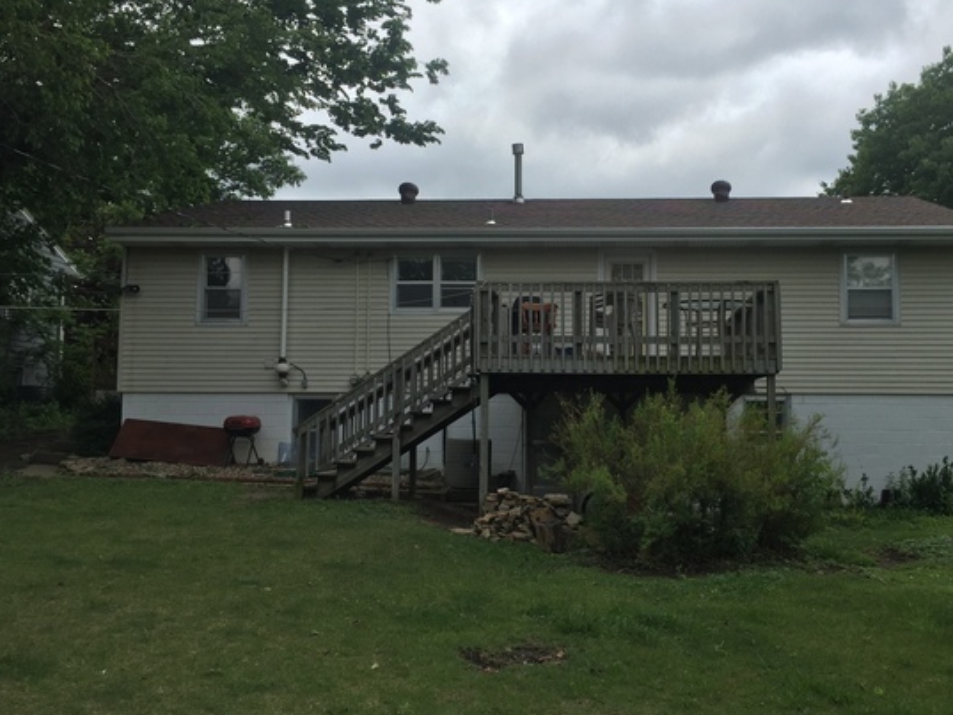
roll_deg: -0.5
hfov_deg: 51.0
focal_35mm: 36
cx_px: 567
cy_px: 362
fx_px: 991
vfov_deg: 39.7
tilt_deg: +4.2
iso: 32
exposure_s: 1/1883
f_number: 2.2
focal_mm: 4.15
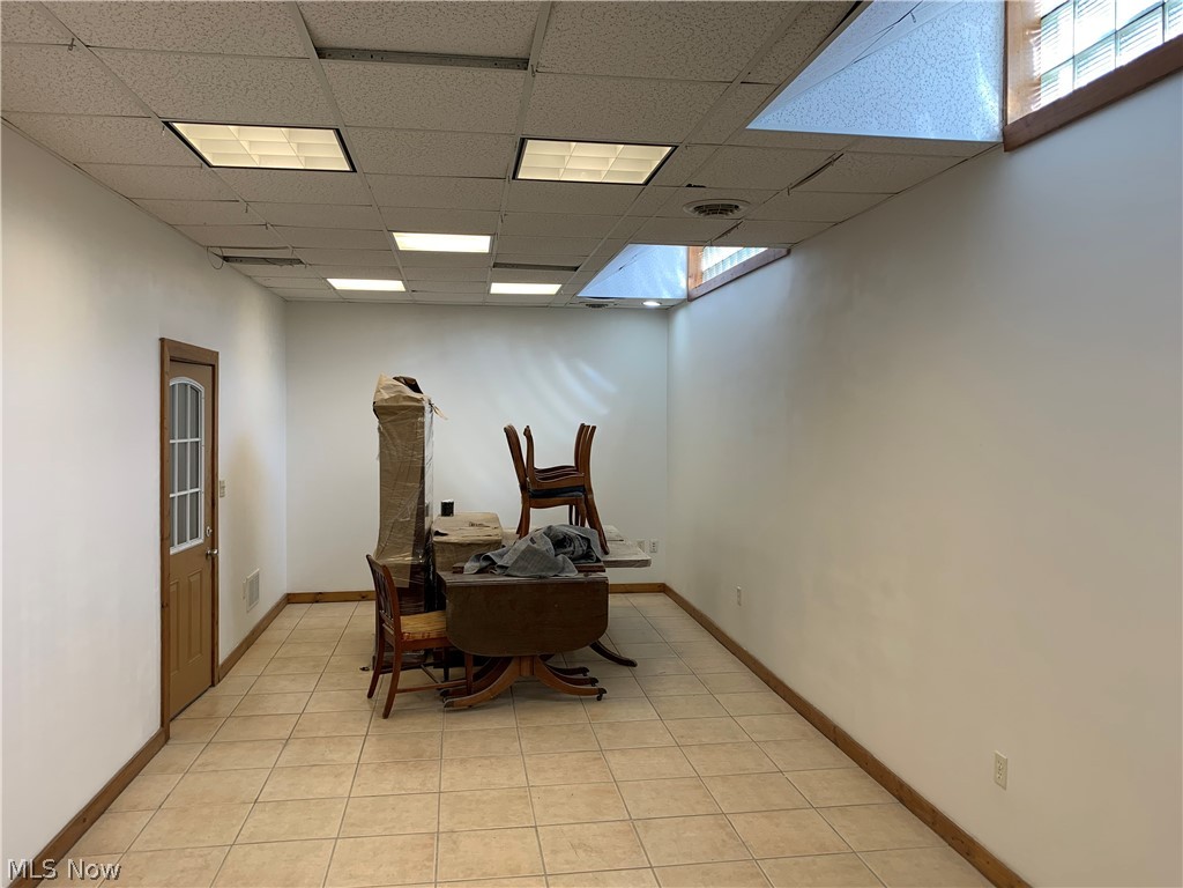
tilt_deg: -1.2
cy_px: 444
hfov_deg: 67.3
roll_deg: -0.8
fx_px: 889
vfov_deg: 53.1
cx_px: 592
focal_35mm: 26
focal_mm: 4.25
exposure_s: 1/120
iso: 50
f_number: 1.8
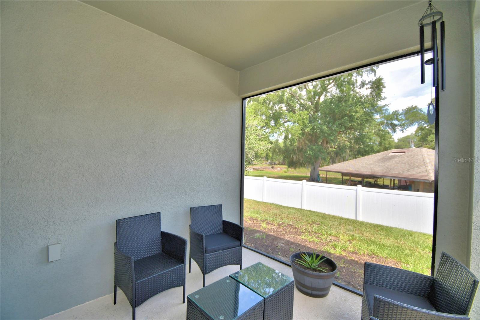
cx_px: 240
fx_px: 200
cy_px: 160
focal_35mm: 15
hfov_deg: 100.4
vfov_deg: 77.3
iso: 100
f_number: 4.5
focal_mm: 10
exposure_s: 1/125
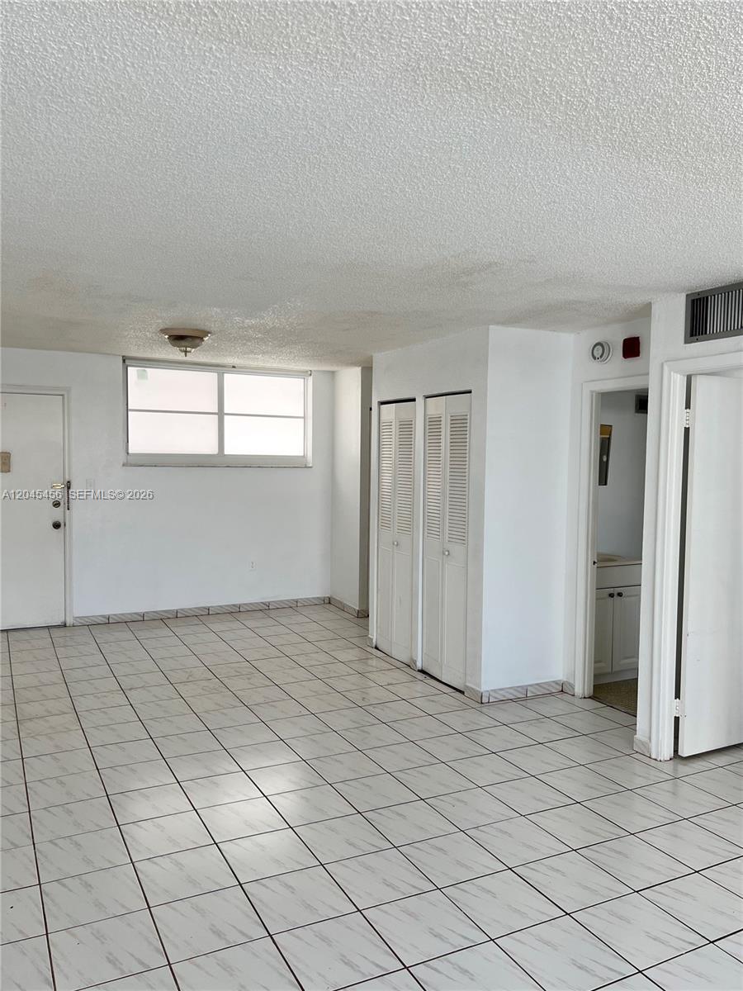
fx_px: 744
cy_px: 496
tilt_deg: -3.0
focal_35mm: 26
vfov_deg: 67.3
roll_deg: -0.5
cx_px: 372
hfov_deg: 53.1
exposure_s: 1/376
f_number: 1.5
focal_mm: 5.7
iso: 50
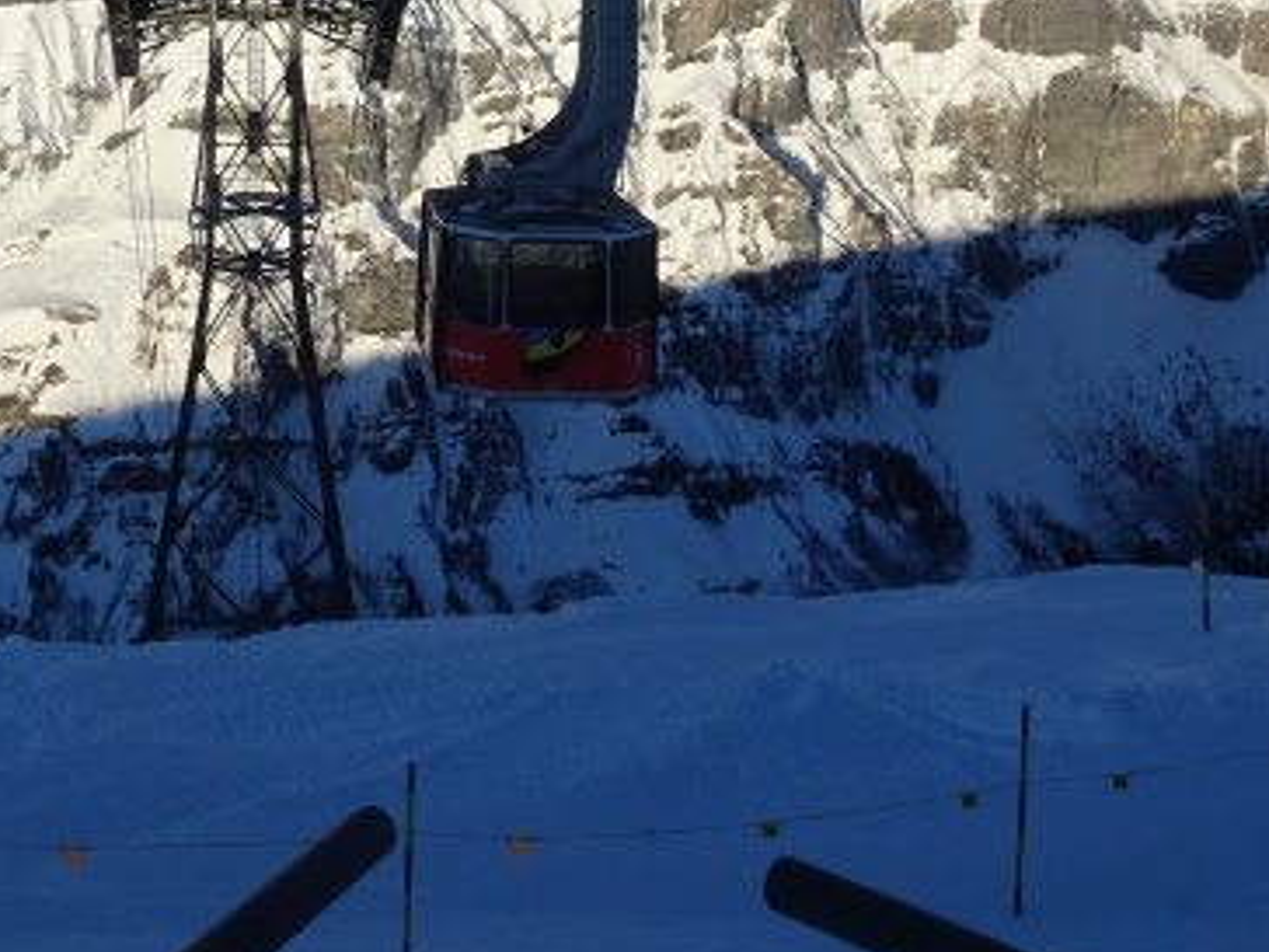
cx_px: 377
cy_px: 115
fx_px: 2420
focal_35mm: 66
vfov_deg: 21.8
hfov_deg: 29.1
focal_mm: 5.09
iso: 80
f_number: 3.5
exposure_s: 1/1000
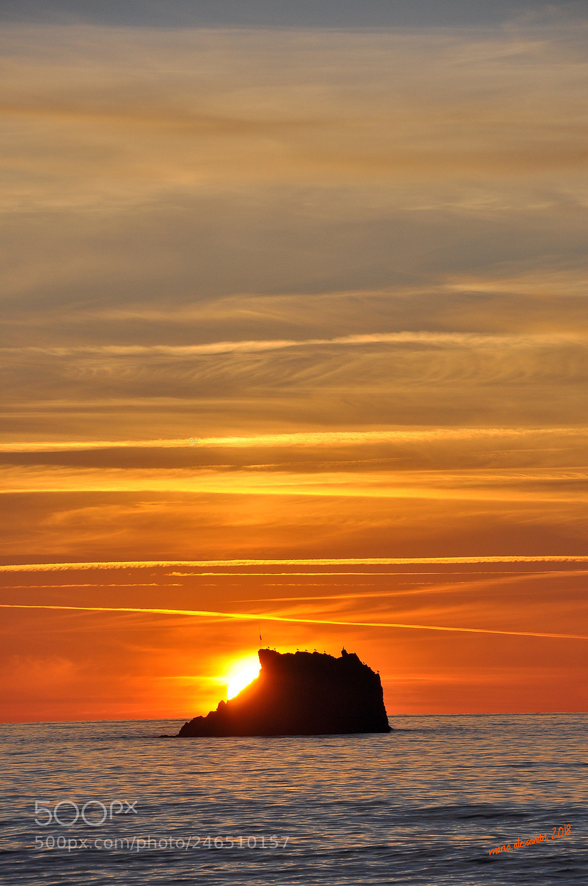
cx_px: 294
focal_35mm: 202
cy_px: 443
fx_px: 4976
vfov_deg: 10.2
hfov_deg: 6.8
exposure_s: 1/800
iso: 200
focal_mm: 135
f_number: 10
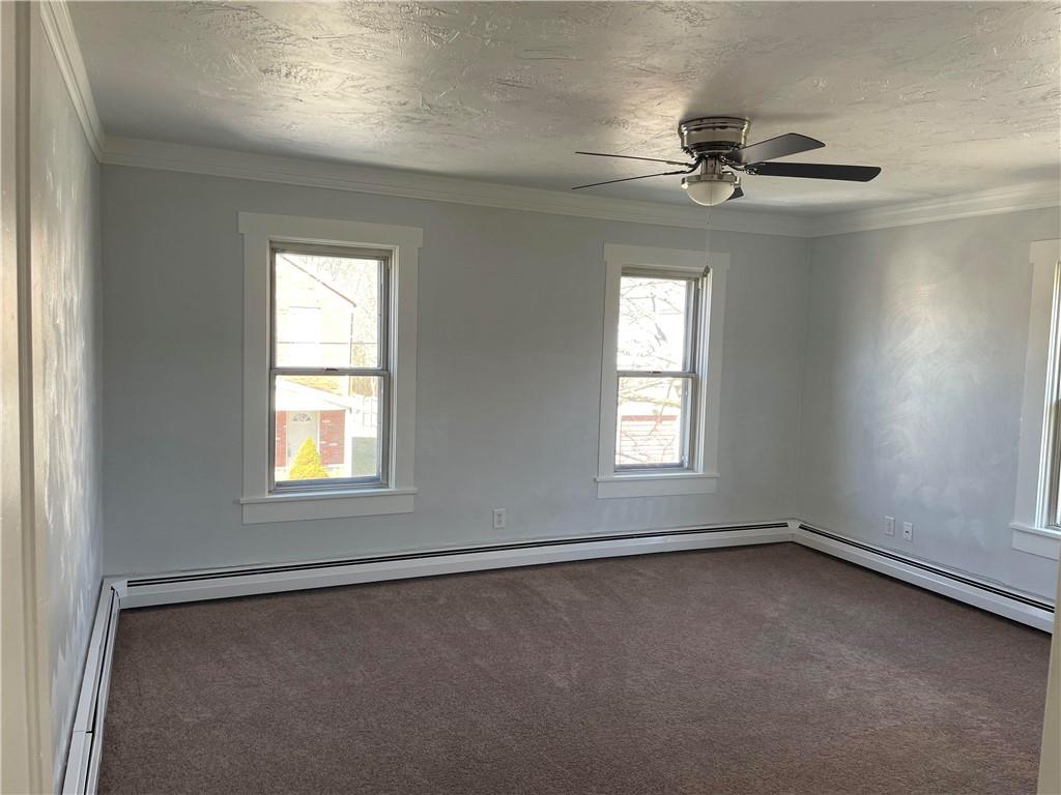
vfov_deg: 53.1
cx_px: 530
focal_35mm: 26
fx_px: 797
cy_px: 398
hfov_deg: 67.3
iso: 64
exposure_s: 1/121
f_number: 1.6
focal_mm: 4.2
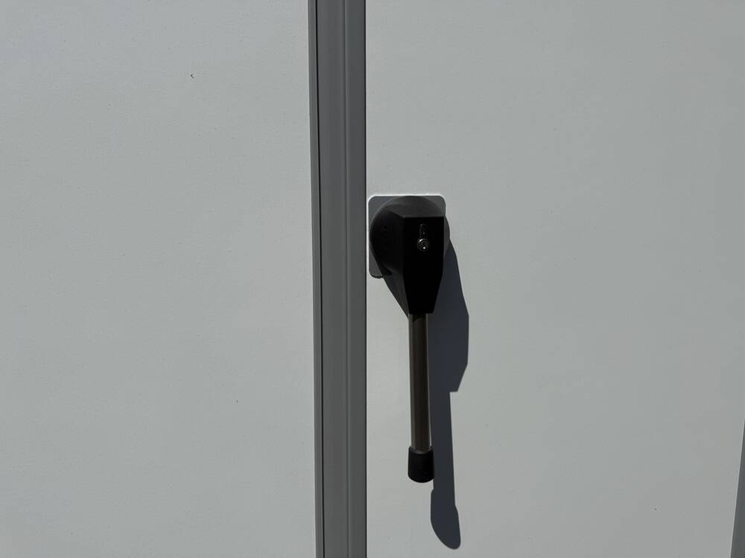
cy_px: 279
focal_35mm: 24
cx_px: 372
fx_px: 517
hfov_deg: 71.6
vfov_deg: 56.8
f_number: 1.78
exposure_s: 1/14286
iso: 80
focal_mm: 6.76
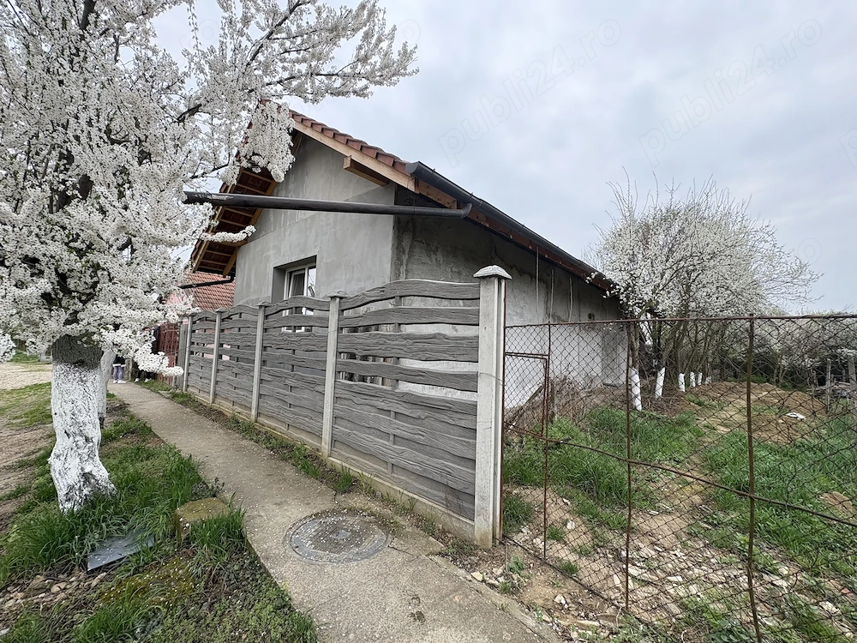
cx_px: 428
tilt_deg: +4.4
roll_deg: -1.2
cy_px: 322
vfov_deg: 85.7
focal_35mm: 14
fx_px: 347
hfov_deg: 102.1
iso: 64
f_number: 2.2
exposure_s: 1/361
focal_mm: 2.22
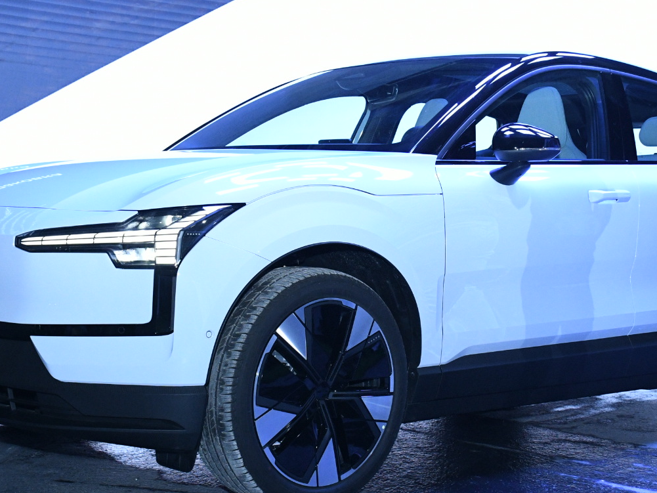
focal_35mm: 56
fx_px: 1063
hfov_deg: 34.3
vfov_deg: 26.1
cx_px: 338
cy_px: 195
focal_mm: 24
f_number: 5.6
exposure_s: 1/160
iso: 3200
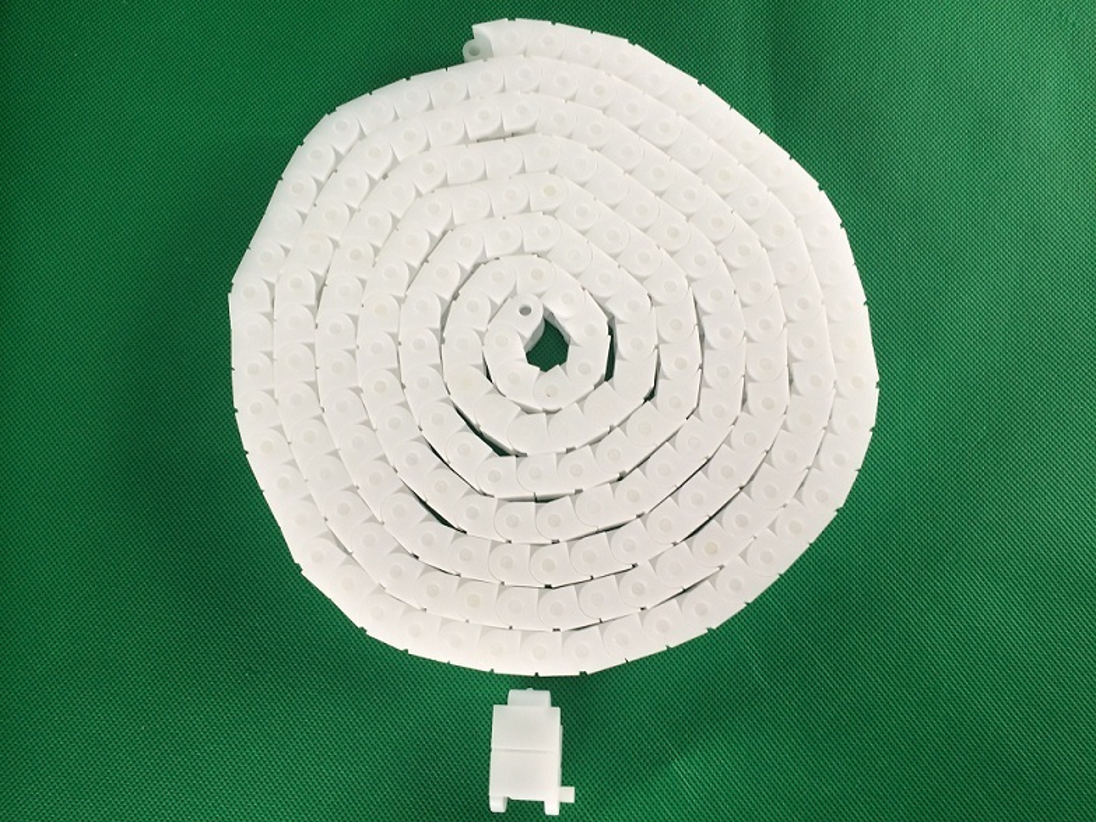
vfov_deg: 46.8
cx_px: 548
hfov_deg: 60.0
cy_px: 411
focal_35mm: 30
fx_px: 950
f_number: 2.2
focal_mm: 4.12
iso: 40
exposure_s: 1/50
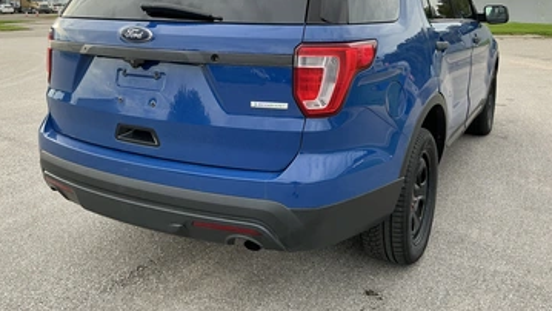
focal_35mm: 34
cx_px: 263
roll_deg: +1.6
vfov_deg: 34.2
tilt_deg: -9.2
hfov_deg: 58.0
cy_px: 91
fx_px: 498
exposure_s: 1/174
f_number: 1.8
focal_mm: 3
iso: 25
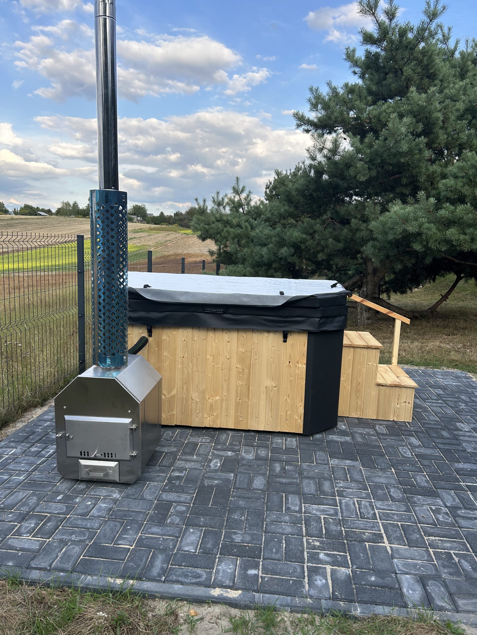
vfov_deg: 67.3
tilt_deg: -8.3
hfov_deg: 53.1
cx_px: 238
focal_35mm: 26
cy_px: 318
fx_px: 478
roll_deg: -0.5
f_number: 1.5
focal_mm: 5.7
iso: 50
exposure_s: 1/1224
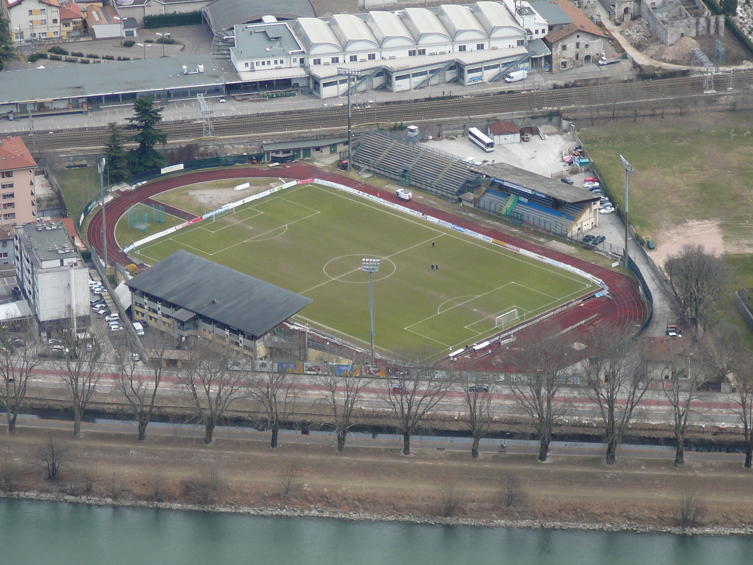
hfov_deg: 11.2
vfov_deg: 8.4
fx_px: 3850
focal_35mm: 177
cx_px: 376
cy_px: 282
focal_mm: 26.3
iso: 80
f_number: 4
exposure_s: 1/200
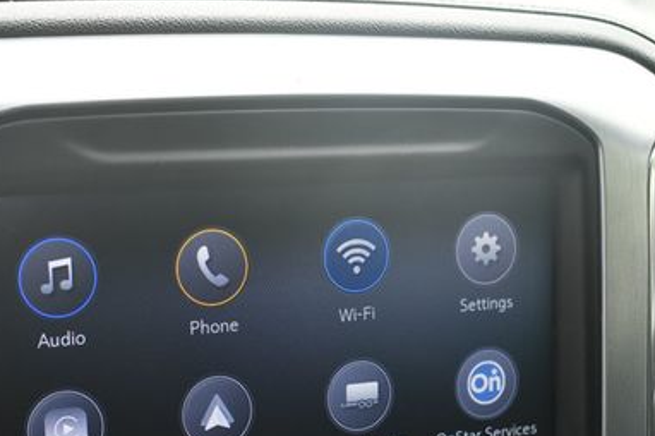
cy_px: 357
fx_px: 1309
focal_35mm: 72
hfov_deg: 28.0
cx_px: 262
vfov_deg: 18.7
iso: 400
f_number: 4.5
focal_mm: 29
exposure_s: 1/250
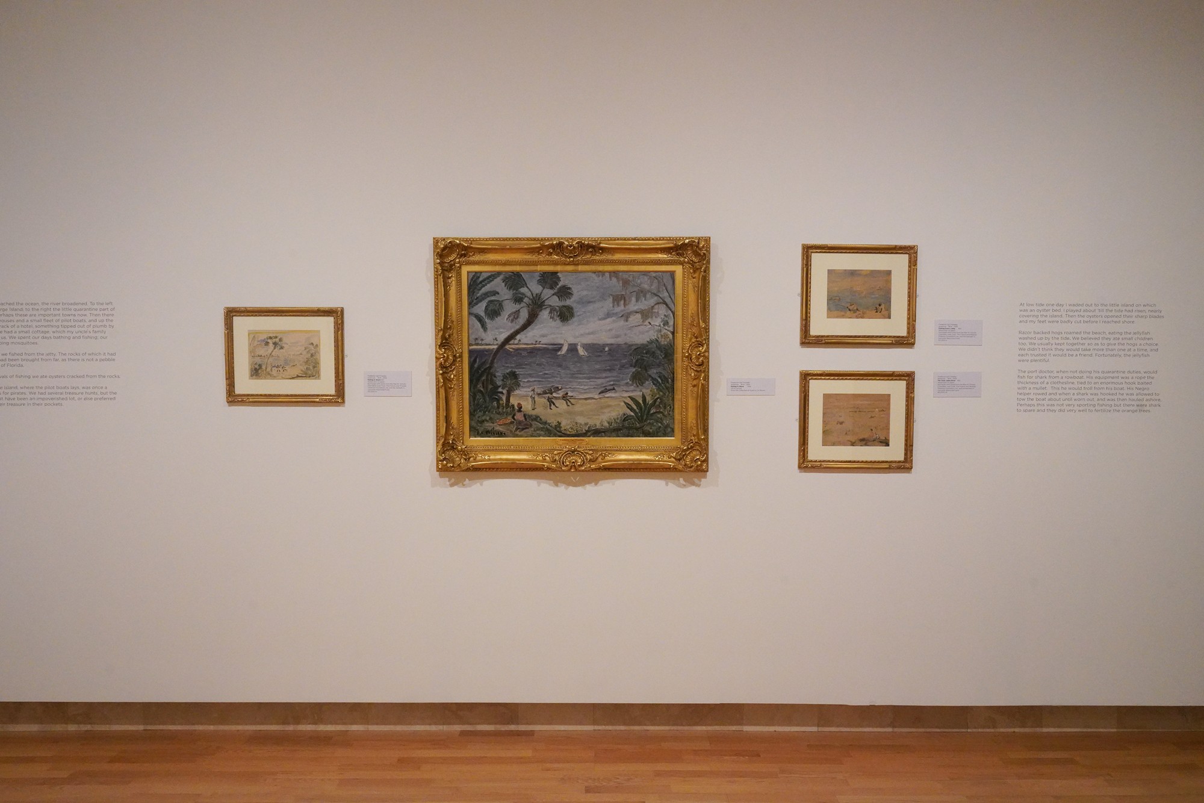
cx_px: 602
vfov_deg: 43.6
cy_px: 402
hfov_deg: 61.9
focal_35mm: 30
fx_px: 1003
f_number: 11
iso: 10000
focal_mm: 30
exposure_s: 1/80
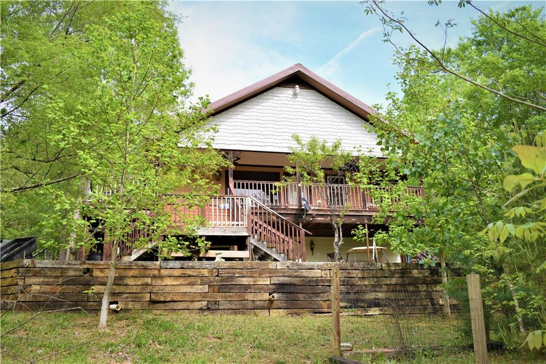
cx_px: 273
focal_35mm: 34
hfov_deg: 55.1
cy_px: 182
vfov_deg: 38.3
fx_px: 523
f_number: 6.3
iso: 100
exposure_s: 1/200
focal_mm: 23
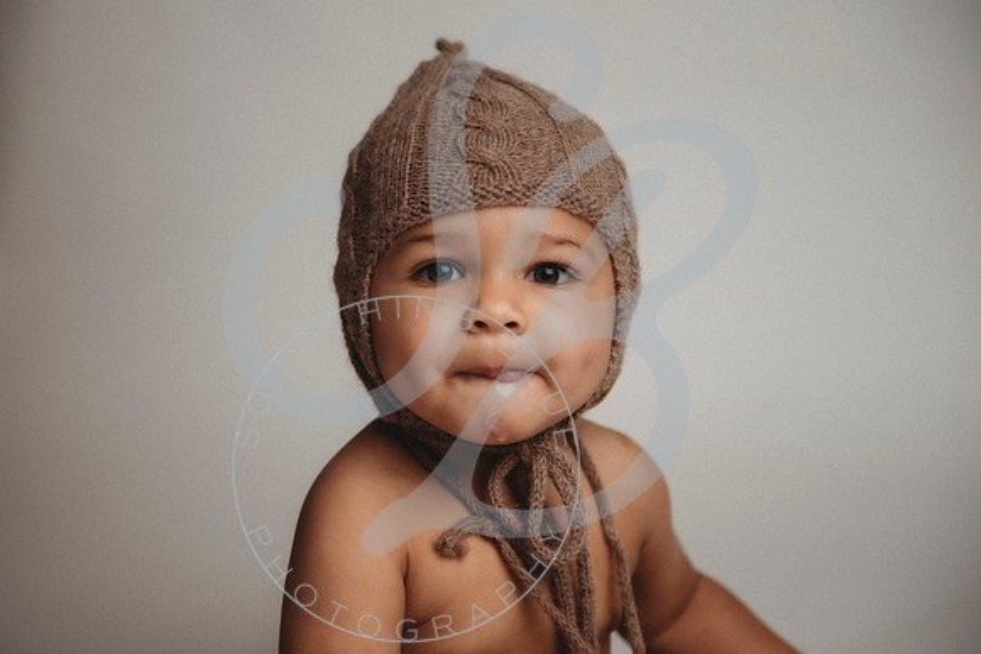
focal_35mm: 77
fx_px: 2096
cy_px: 327
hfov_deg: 26.3
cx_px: 442
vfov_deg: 17.7
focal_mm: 70
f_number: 2.8
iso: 100
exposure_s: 1/125
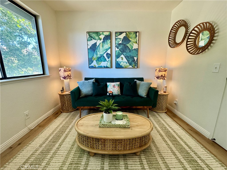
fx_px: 92
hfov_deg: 102.1
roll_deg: +0.5
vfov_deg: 85.7
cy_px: 85
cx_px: 114
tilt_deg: -11.7
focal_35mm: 14
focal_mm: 2.22
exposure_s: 1/120
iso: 250
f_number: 2.2
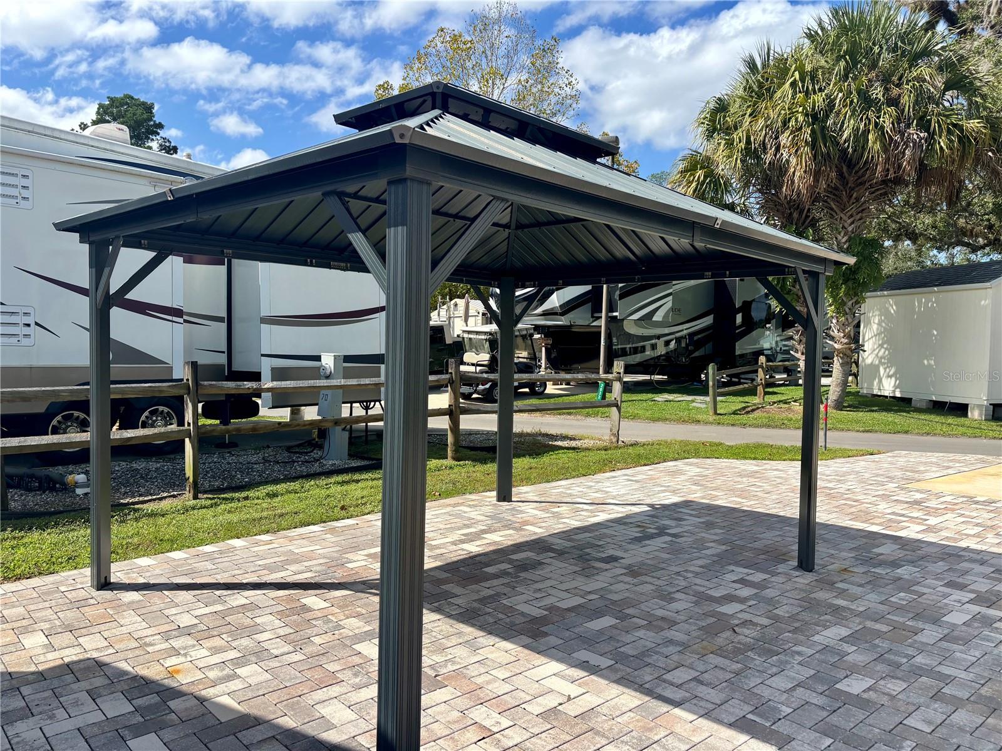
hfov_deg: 67.3
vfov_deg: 53.1
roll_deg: -0.3
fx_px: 753
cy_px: 376
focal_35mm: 26
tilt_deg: -4.4
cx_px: 501
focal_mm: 5.96
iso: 50
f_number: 1.6
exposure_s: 1/3021
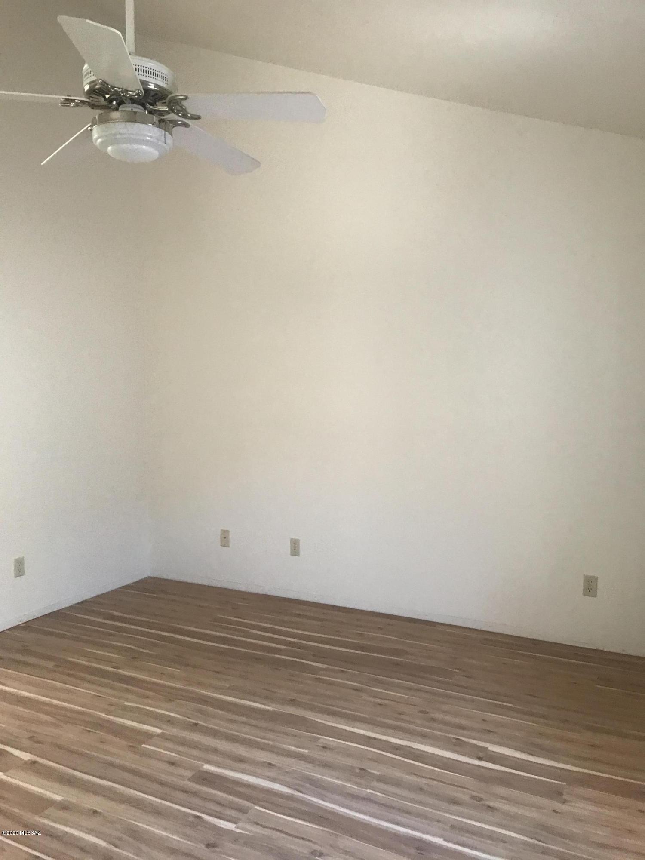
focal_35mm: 28
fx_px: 696
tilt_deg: -2.5
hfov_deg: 49.7
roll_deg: +0.5
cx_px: 322
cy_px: 430
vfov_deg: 63.4
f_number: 1.8
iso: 80
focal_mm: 3.99
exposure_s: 1/15
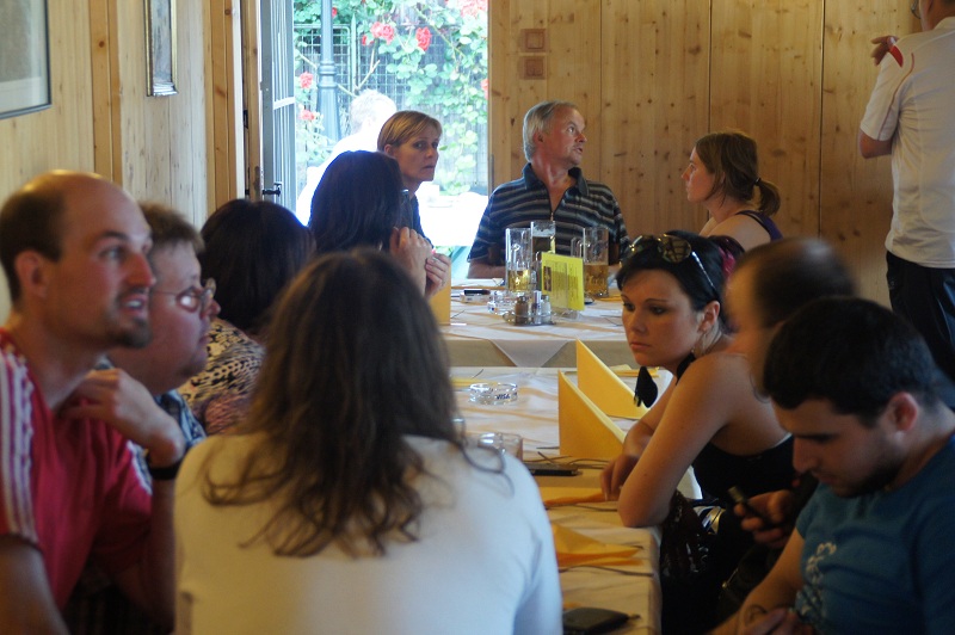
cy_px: 318
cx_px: 478
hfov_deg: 18.2
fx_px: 2982
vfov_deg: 12.2
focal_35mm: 112
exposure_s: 1/15
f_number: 5.6
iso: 1600
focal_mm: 75
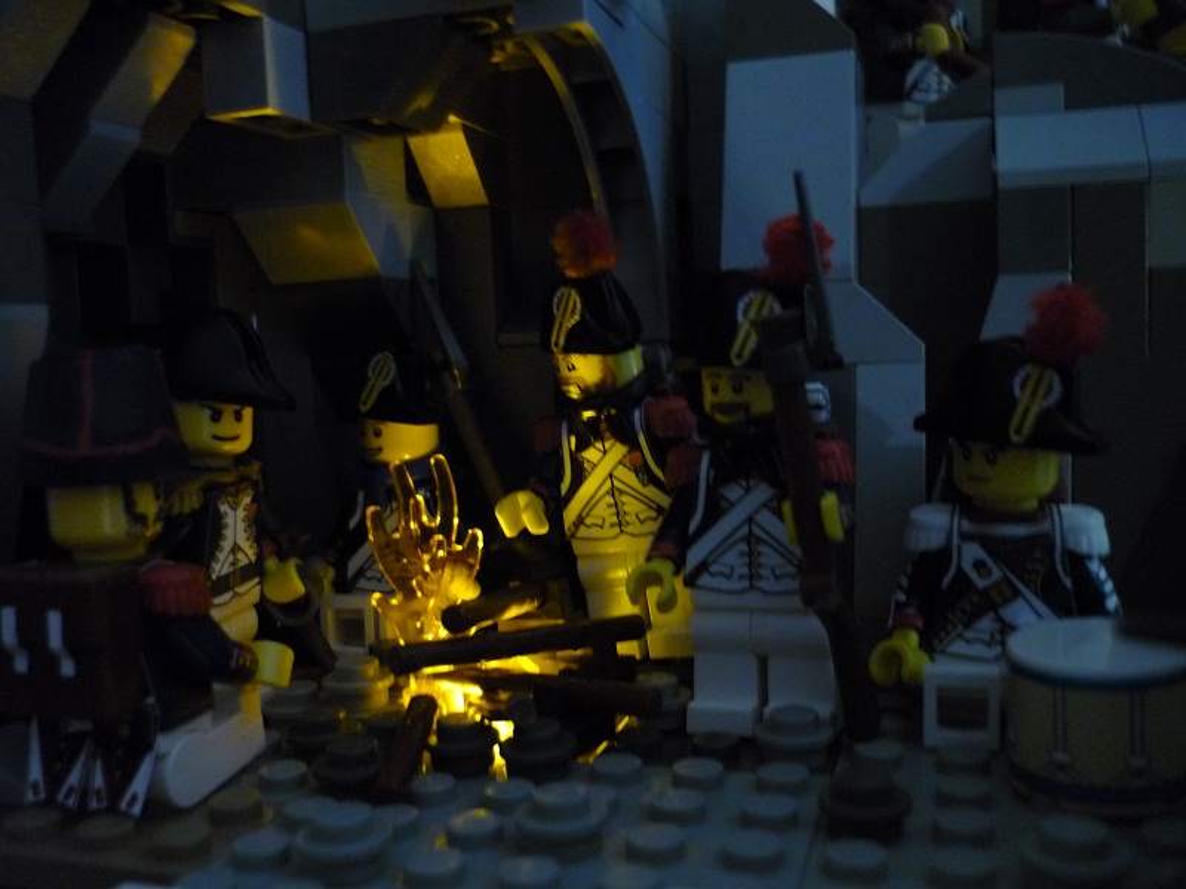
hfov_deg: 55.4
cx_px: 593
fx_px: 1131
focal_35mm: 33
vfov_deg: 42.9
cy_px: 444
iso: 400
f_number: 2.8
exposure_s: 1/4
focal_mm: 5.5
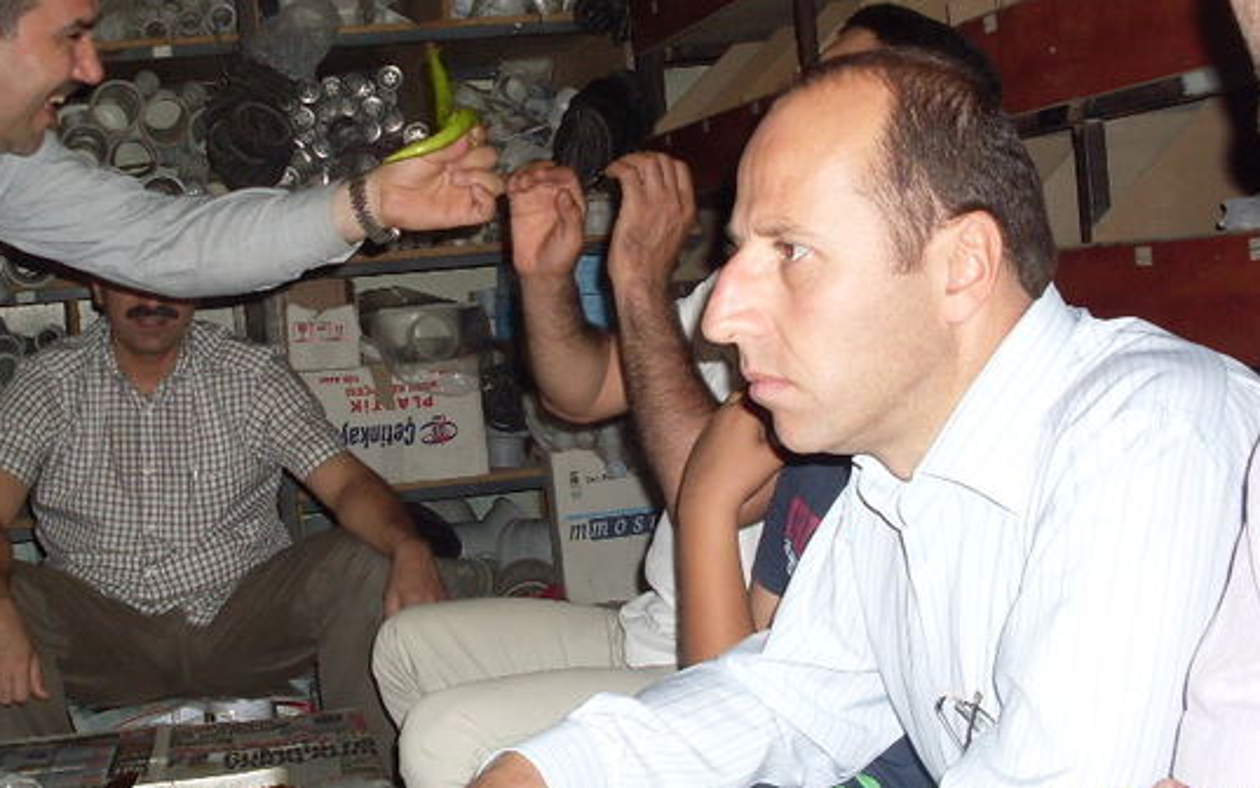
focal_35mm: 60
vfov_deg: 21.6
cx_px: 476
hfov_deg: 33.8
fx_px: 2061
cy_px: 251
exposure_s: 1/45
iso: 100
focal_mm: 6.3
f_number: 2.8
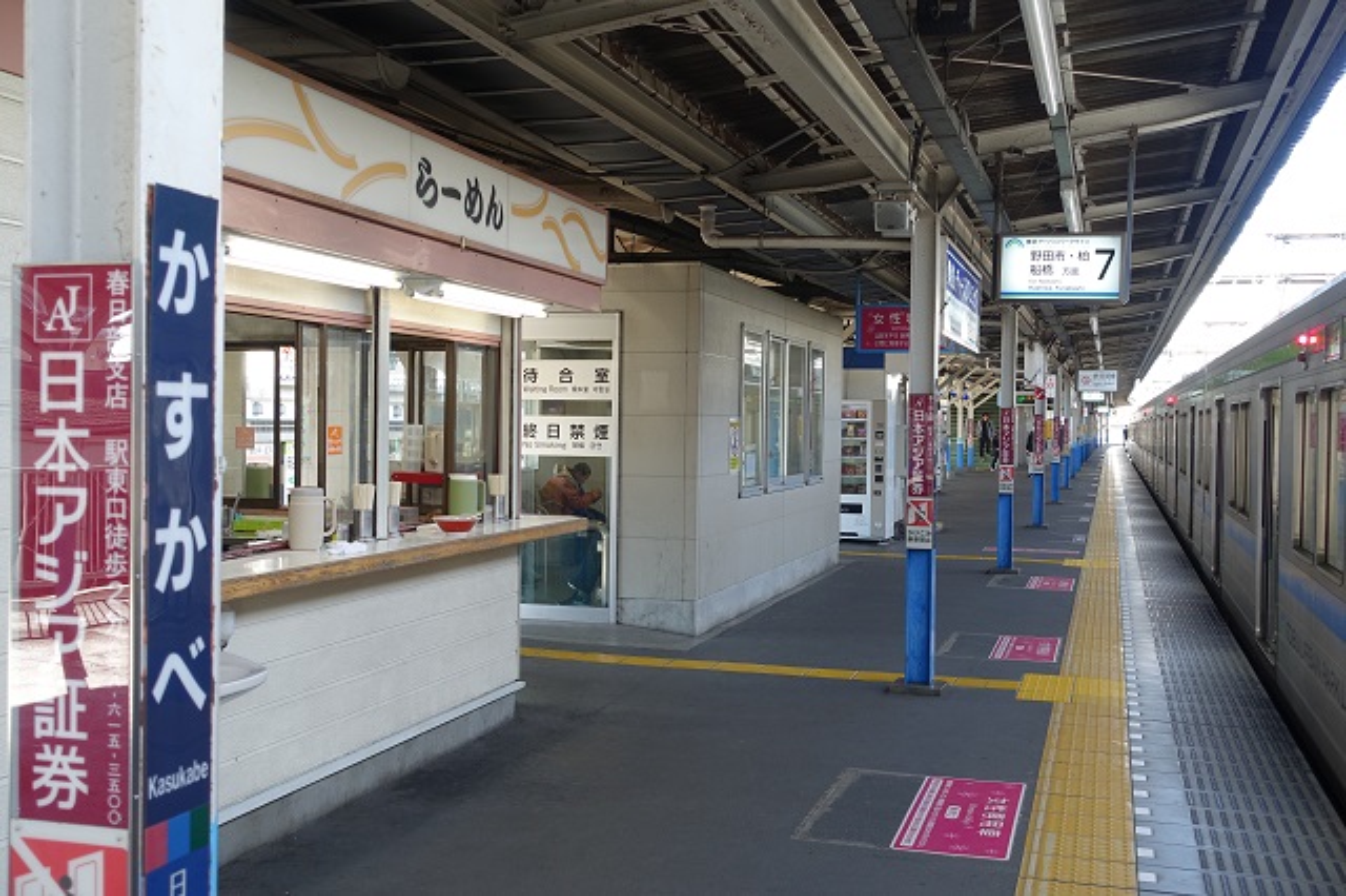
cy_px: 448
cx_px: 673
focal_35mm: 38
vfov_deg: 35.0
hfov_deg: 50.7
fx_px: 1420
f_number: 3.2
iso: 125
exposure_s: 1/80
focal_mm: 14.1
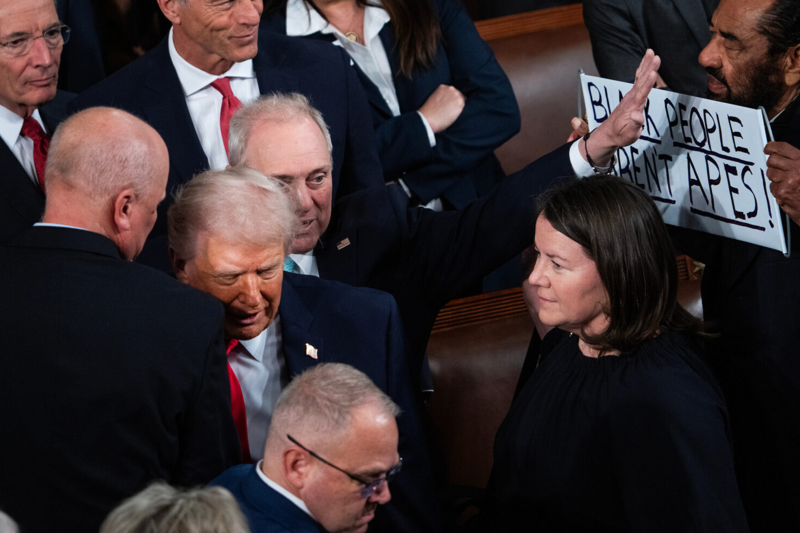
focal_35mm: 377
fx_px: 8376
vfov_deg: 3.6
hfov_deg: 5.5
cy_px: 259
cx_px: 384
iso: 4000
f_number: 6.3
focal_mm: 344
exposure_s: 1/800
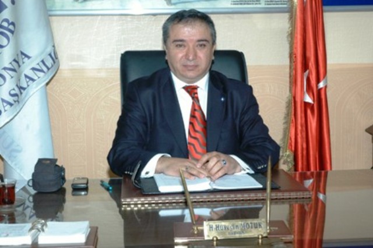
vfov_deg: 20.6
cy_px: 124
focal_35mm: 66
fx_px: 683
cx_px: 186
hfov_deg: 30.5
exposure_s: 1/60
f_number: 7.1
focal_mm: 44
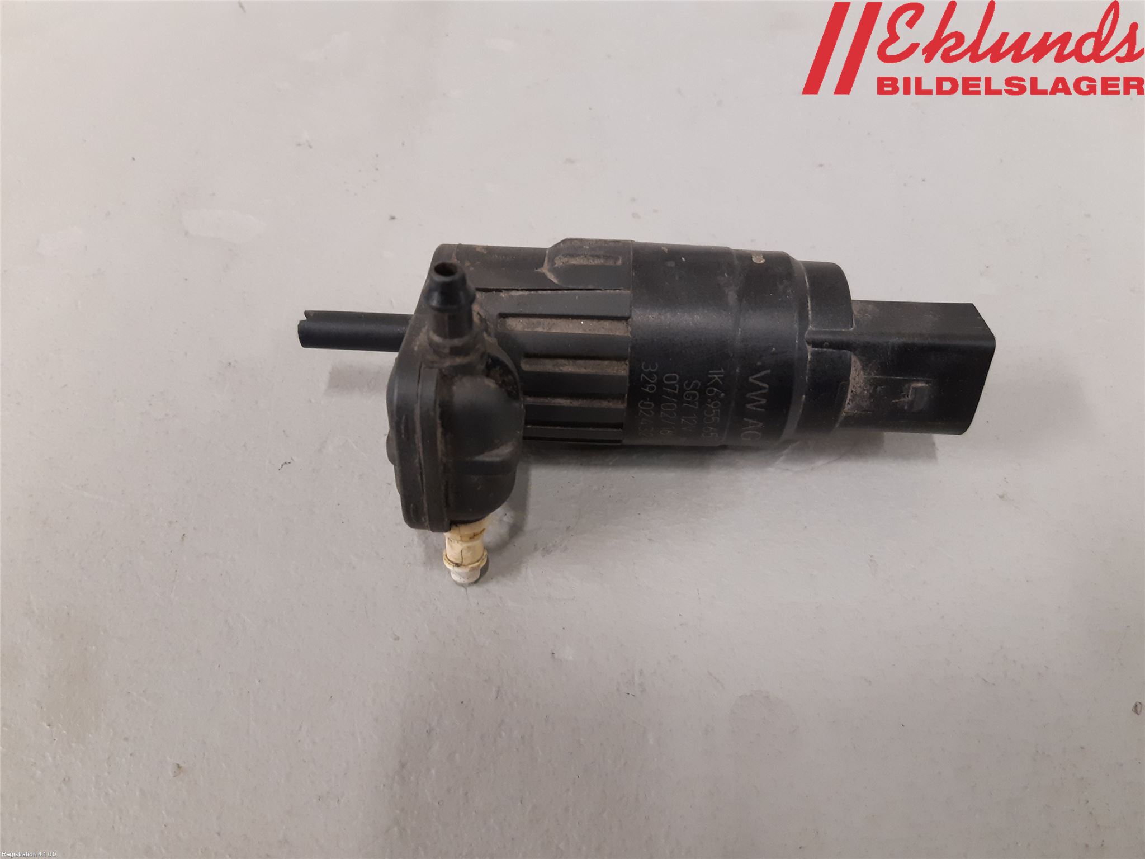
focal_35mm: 26
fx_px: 860
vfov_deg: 53.1
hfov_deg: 67.3
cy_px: 430
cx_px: 572
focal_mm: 3.93
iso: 250
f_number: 1.7
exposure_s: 1/50
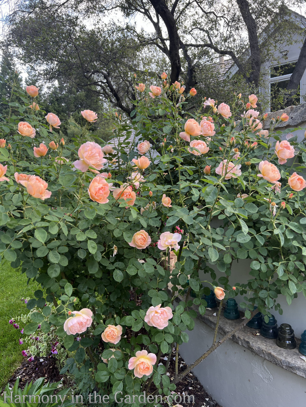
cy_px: 204
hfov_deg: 53.1
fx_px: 306
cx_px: 153
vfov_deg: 67.3
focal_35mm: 26
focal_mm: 5.7
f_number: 1.5
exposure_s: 1/121
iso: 64
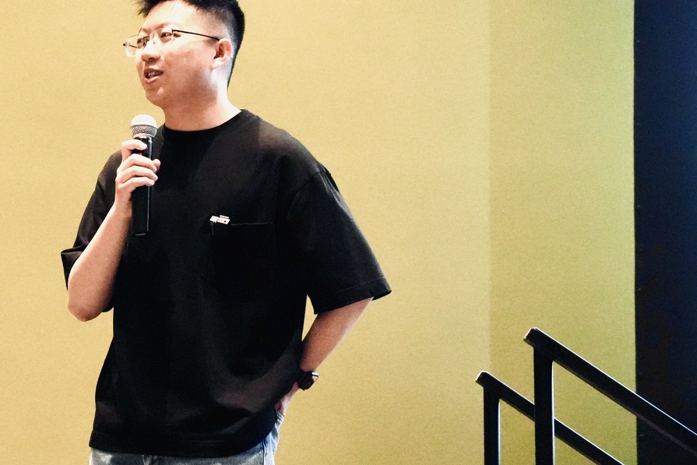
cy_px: 240
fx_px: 2653
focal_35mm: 137
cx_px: 223
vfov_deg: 10.0
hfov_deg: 14.9
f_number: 4
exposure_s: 1/100
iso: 12800
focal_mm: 70
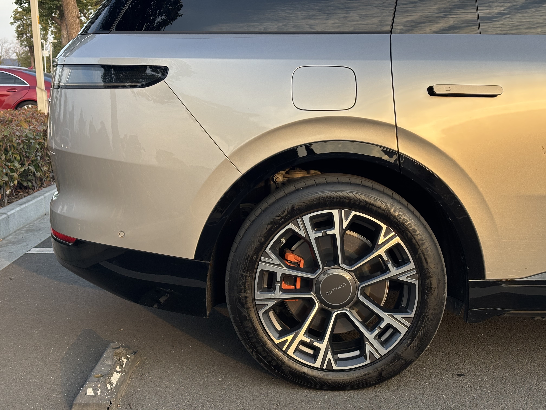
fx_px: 820
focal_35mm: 52
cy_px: 205
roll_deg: +0.6
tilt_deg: -9.3
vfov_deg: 28.0
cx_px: 273
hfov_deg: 36.8
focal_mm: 5.96
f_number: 1.6
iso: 32
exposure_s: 1/544
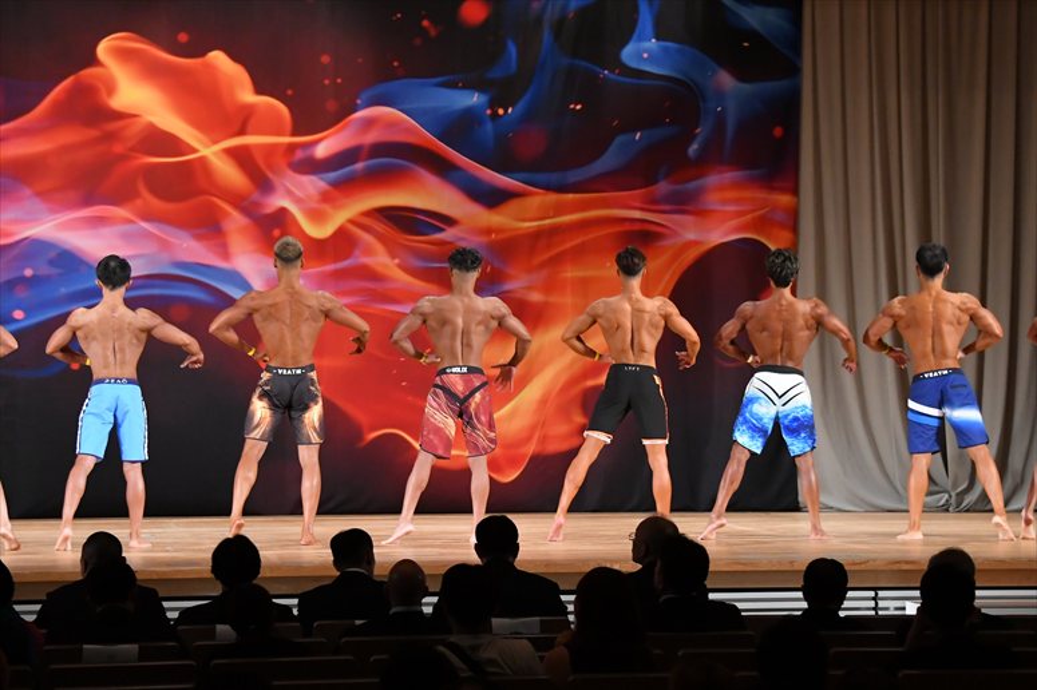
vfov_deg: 12.7
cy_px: 345
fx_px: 3110
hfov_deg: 18.9
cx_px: 518
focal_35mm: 108
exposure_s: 1/400
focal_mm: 72
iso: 4500
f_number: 5.6
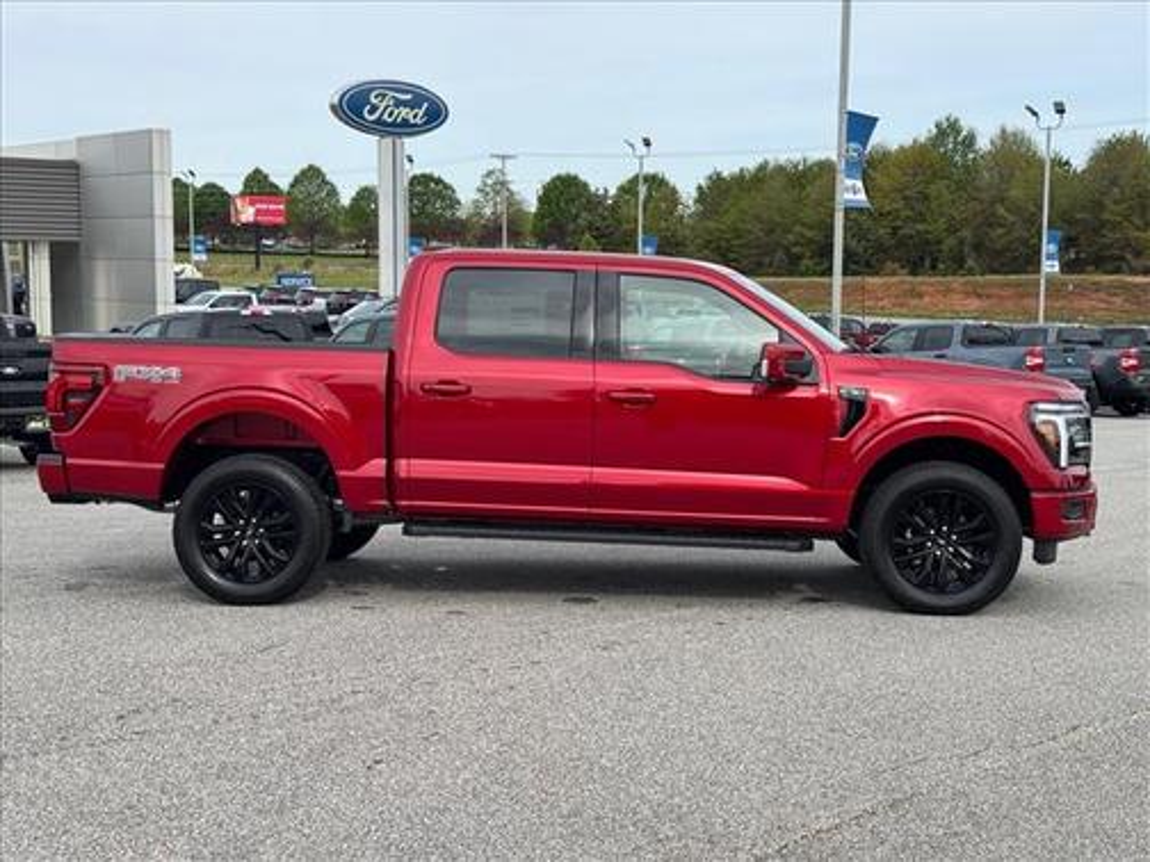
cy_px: 431
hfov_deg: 39.7
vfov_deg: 30.3
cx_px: 575
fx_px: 1595
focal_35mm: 48
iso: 64
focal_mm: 6.76
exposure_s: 1/2331
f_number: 1.78
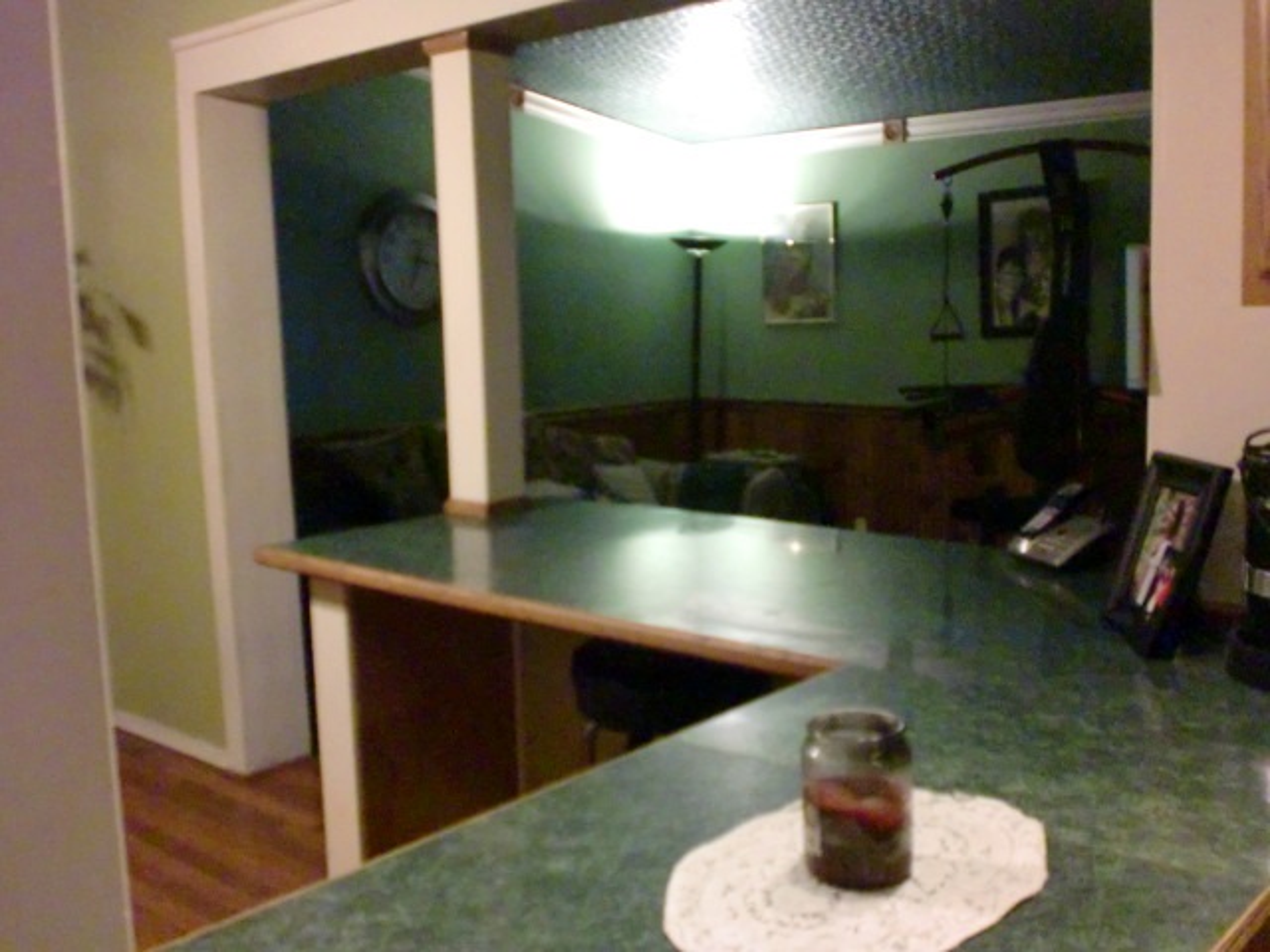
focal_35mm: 35
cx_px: 635
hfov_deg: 52.6
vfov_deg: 40.7
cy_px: 476
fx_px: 1284
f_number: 3.1
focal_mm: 6.3
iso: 1250
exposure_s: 1/60
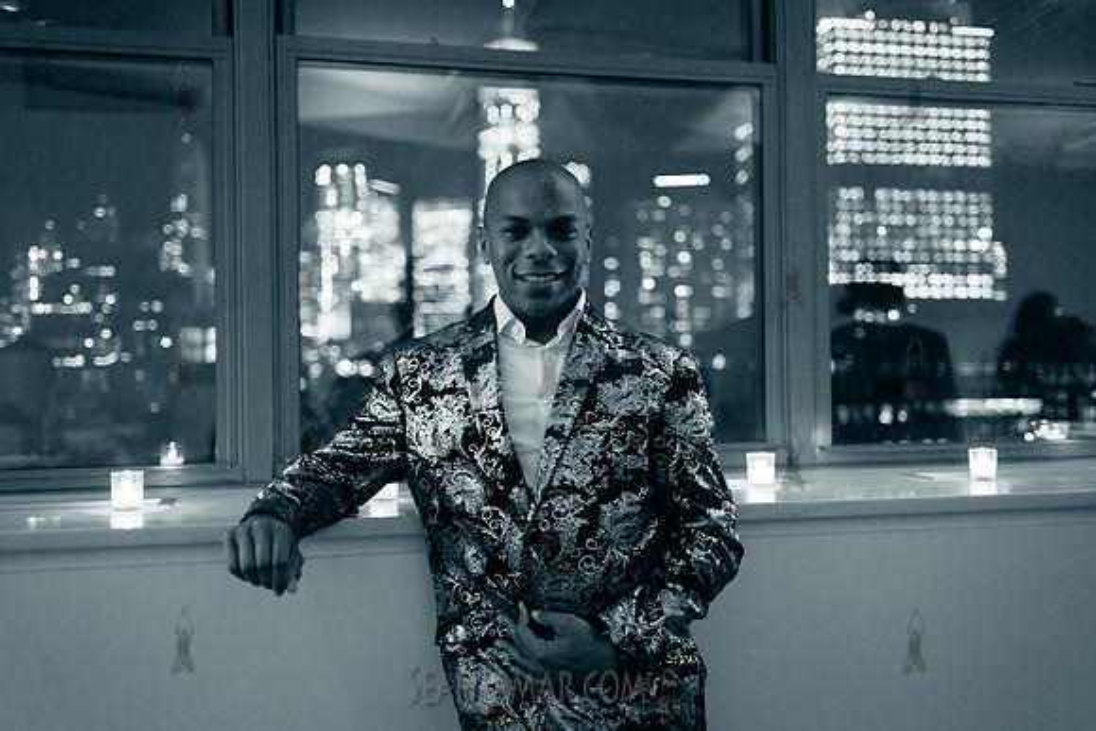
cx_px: 548
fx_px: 1066
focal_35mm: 35
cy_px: 366
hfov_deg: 54.4
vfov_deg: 37.9
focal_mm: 35
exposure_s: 1/100
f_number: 2
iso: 4000
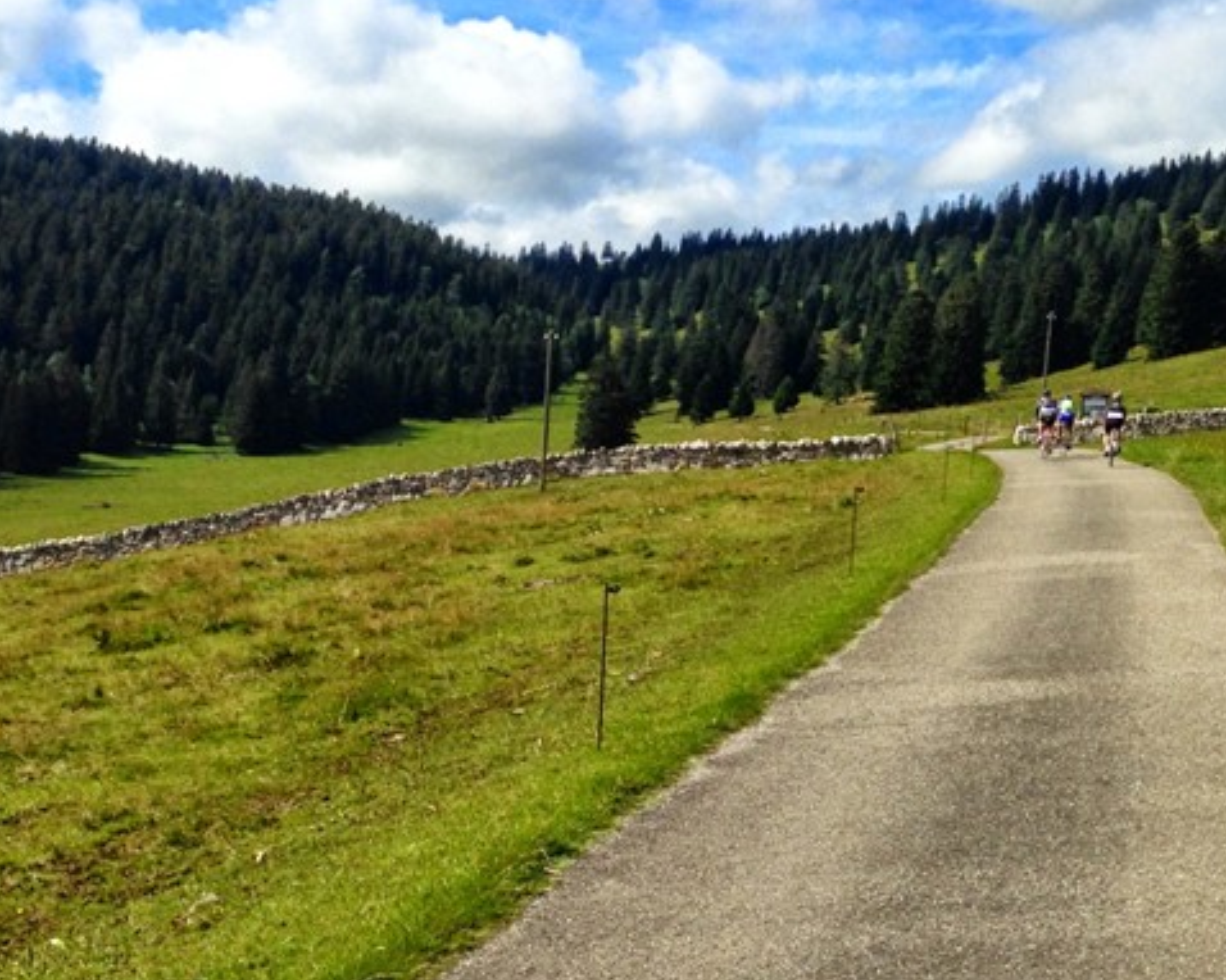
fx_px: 2503
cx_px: 800
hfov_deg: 27.4
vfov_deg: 22.1
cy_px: 590
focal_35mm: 69
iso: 50
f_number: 2.4
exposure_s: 1/1938
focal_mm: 4.12
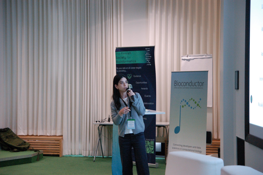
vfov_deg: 18.2
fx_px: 547
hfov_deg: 27.0
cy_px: 88
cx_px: 132
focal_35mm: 75
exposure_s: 1/125
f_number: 3.5
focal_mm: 50
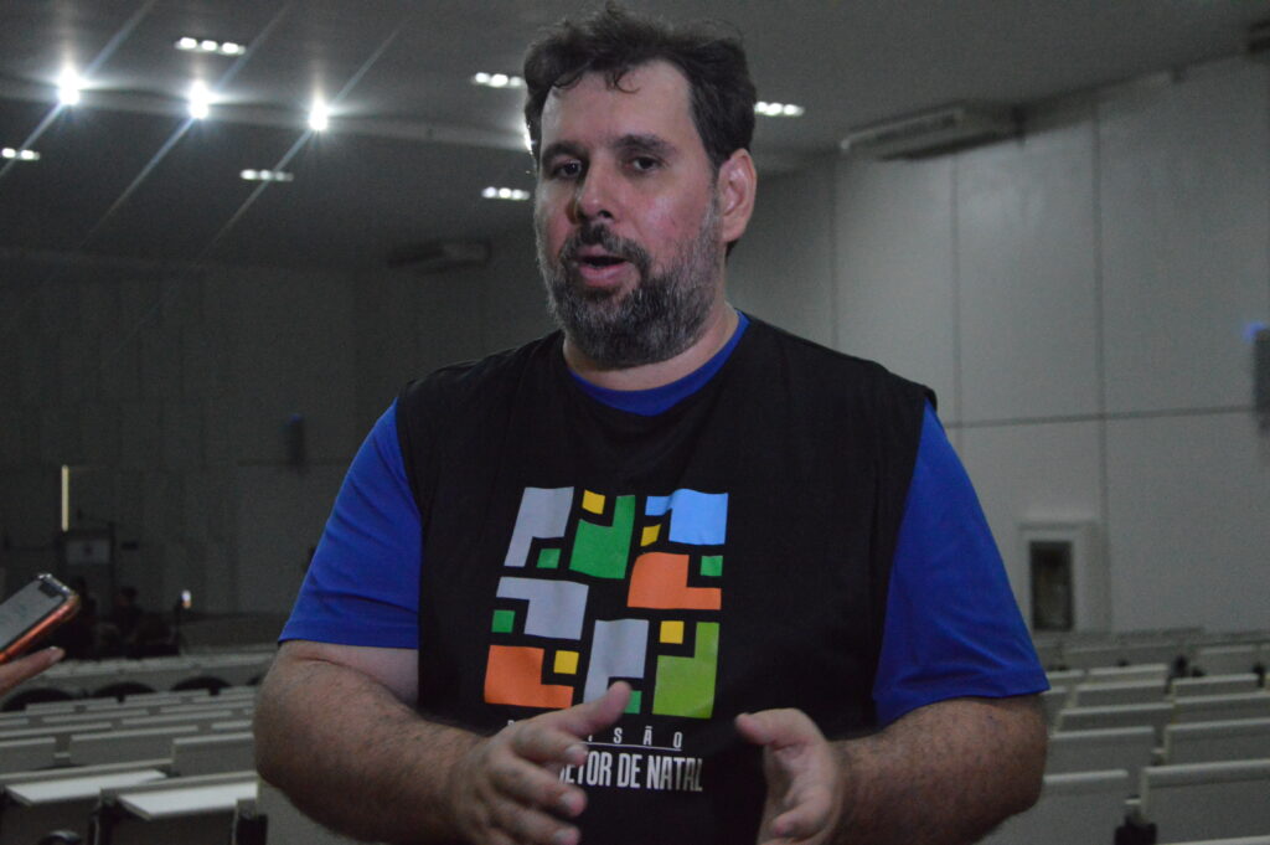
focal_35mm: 63
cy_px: 422
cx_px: 635
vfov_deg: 21.5
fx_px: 2221
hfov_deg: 31.9
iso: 6400
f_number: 5.6
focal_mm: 42
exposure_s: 1/60
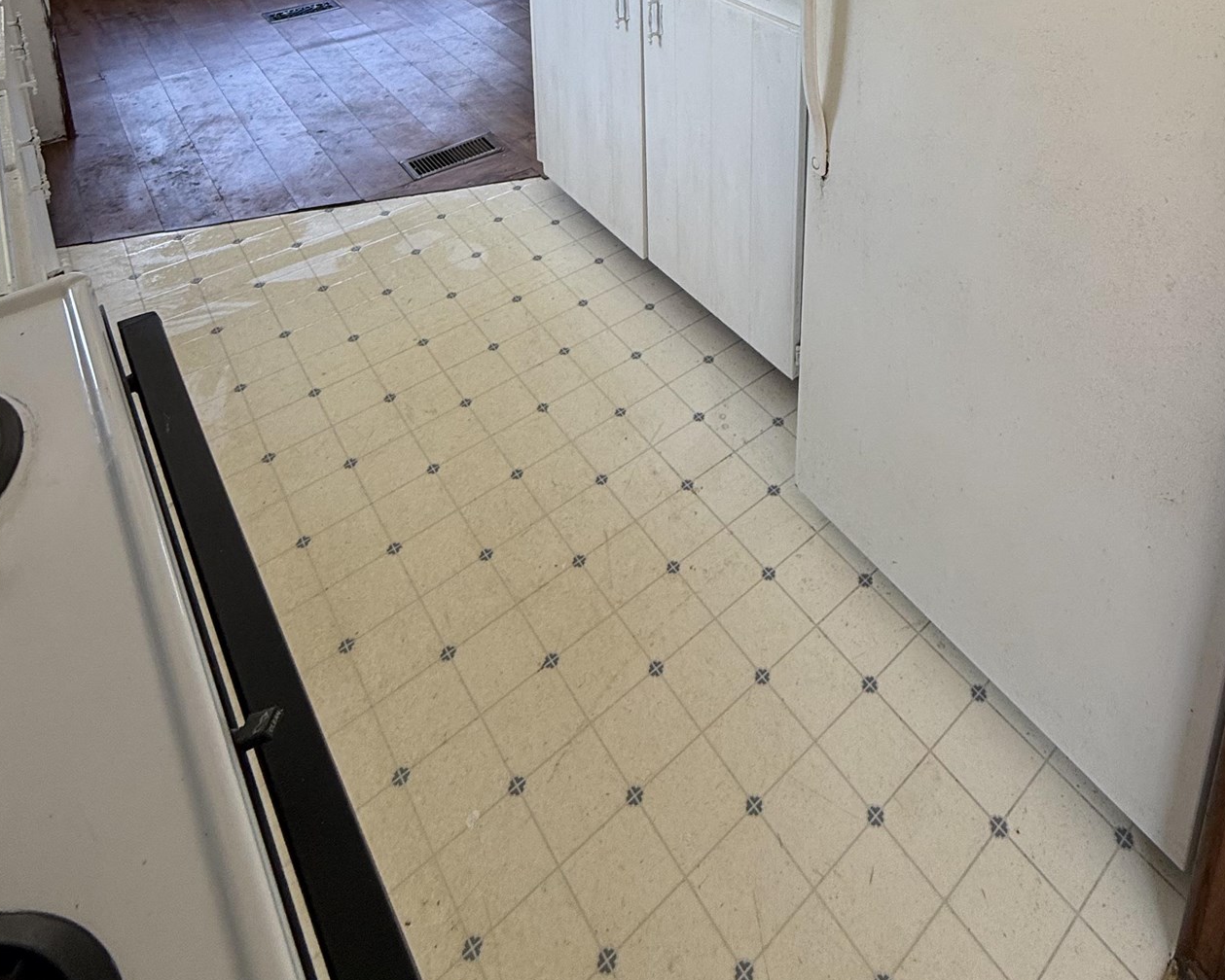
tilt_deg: -15.9
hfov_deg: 67.1
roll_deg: -1.0
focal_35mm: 25
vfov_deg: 45.0
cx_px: 764
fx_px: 907
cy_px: -64
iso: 64
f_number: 2.2
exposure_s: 1/99
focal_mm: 2.22
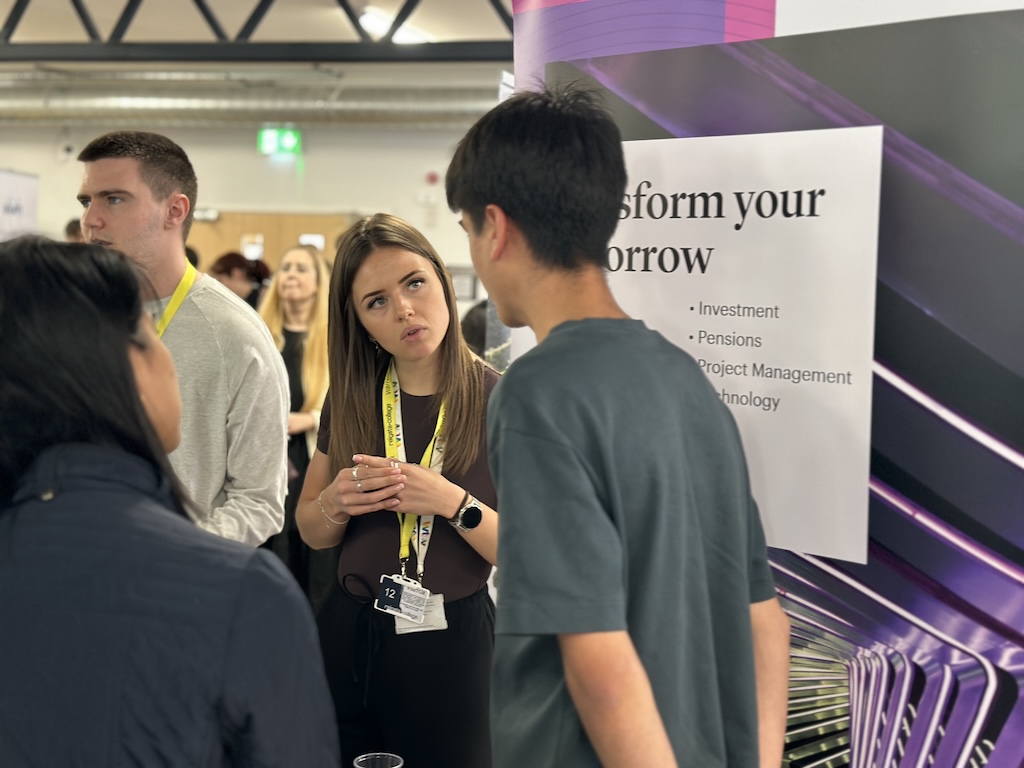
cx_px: 512
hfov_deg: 39.7
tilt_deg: -4.7
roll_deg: -2.6
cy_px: 384
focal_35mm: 48
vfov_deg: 30.3
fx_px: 1420
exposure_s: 1/33
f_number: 1.78
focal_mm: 6.86
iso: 250
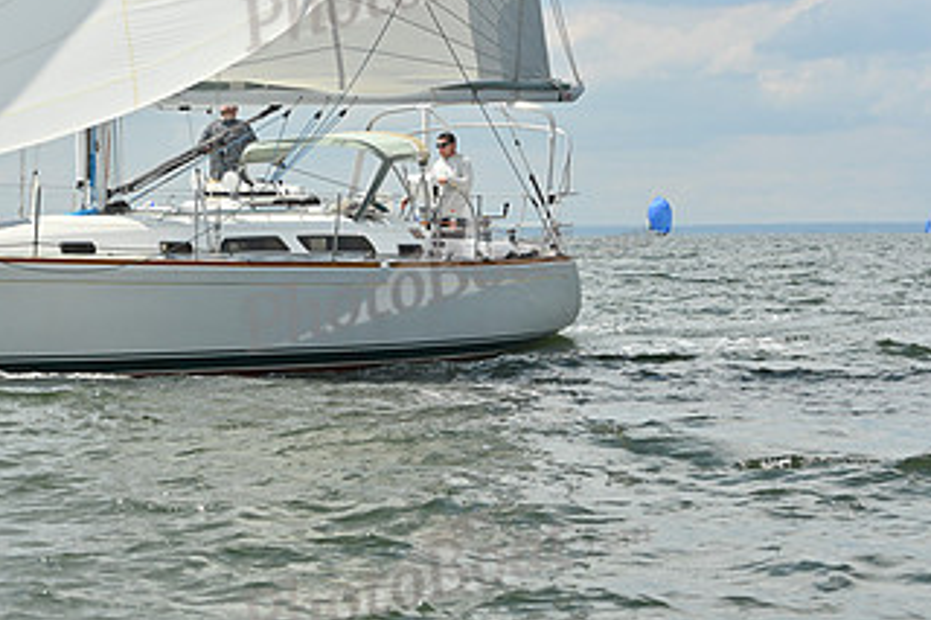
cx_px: 93
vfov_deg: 10.8
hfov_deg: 15.9
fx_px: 3283
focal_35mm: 127
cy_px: 167
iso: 320
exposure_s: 1/1600
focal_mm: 70
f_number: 7.1
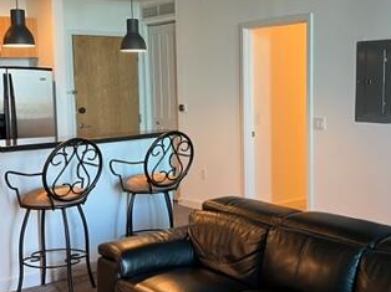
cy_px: 144
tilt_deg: -5.9
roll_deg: +0.4
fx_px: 598
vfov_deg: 27.5
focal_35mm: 53
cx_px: 208
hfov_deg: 36.2
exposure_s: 1/60
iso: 125
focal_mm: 5.7
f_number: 1.5
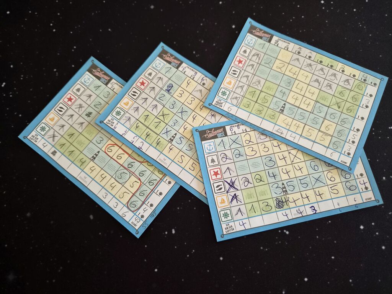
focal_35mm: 23
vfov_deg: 58.9
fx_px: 260
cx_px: 196
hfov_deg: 73.9
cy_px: 147
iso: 500
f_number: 1.8
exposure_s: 1/100
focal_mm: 5.4
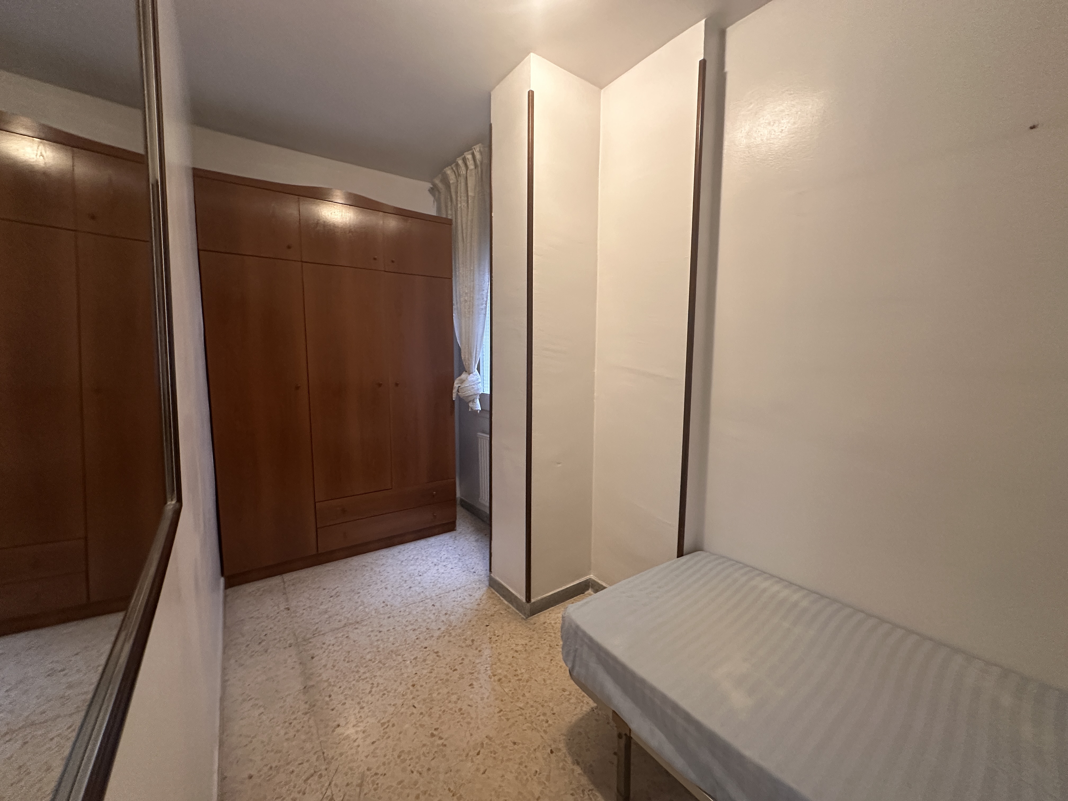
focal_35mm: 14
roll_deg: -0.5
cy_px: 400
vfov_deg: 85.7
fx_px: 432
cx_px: 534
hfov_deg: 102.1
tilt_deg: -6.2
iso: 400
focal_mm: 2.22
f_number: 2.2
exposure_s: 1/50
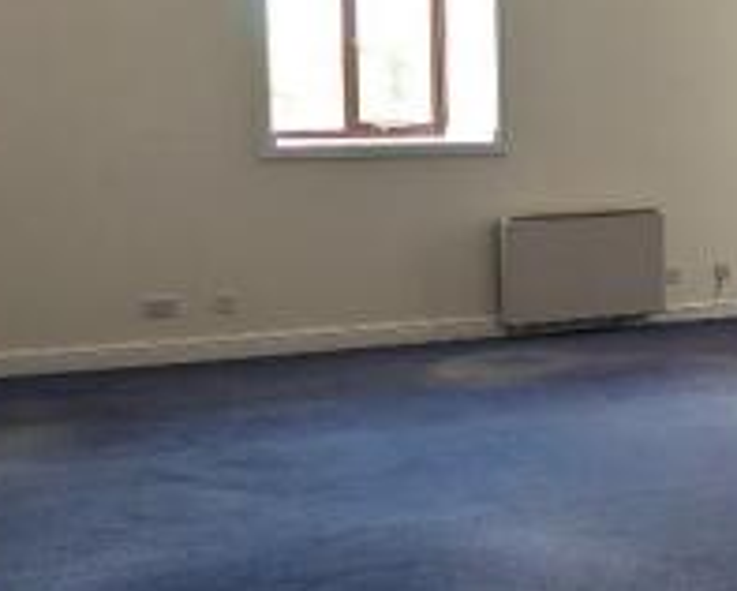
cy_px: 196
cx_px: 853
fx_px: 1507
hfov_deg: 25.1
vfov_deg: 22.1
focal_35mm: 69
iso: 61
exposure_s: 1/29
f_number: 1.85
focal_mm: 6.81
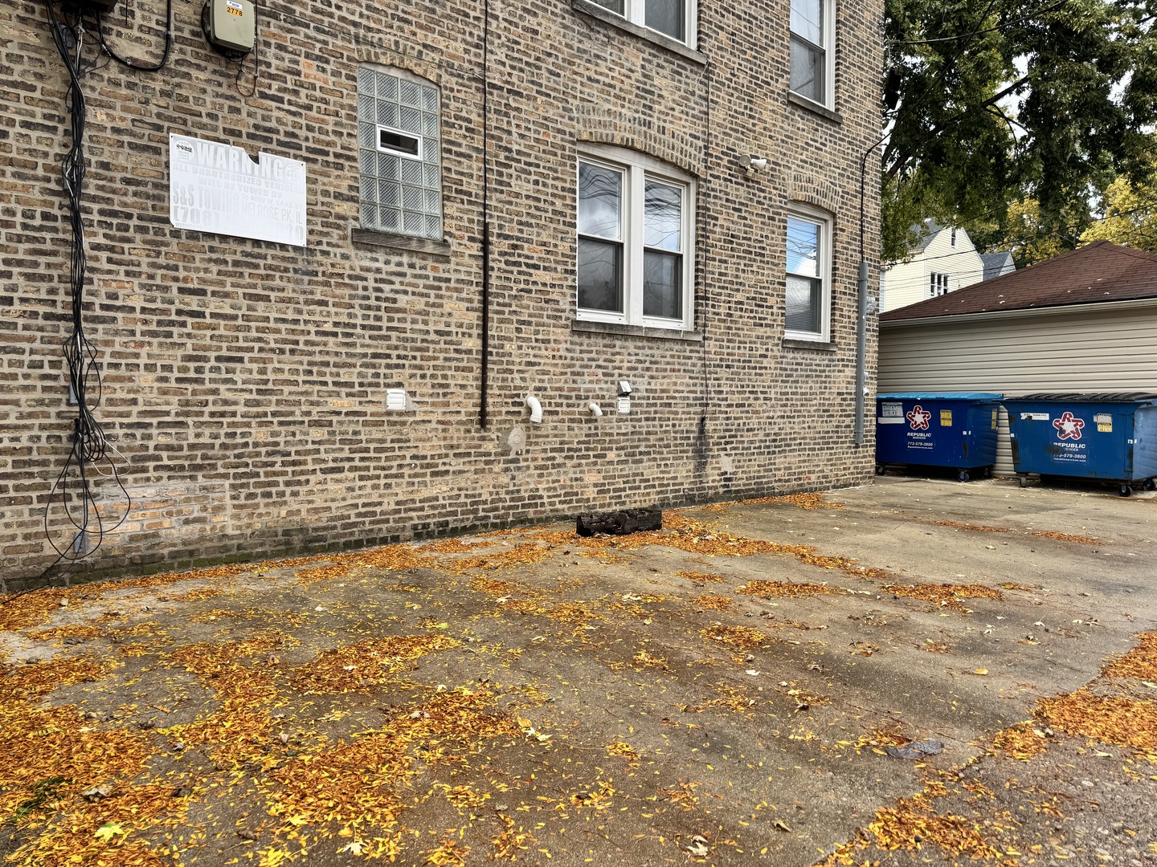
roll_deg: -0.4
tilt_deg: -2.4
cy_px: 434
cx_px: 578
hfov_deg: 71.6
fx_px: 802
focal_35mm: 24
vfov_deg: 56.8
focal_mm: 6.76
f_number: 1.78
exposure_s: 1/715
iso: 80
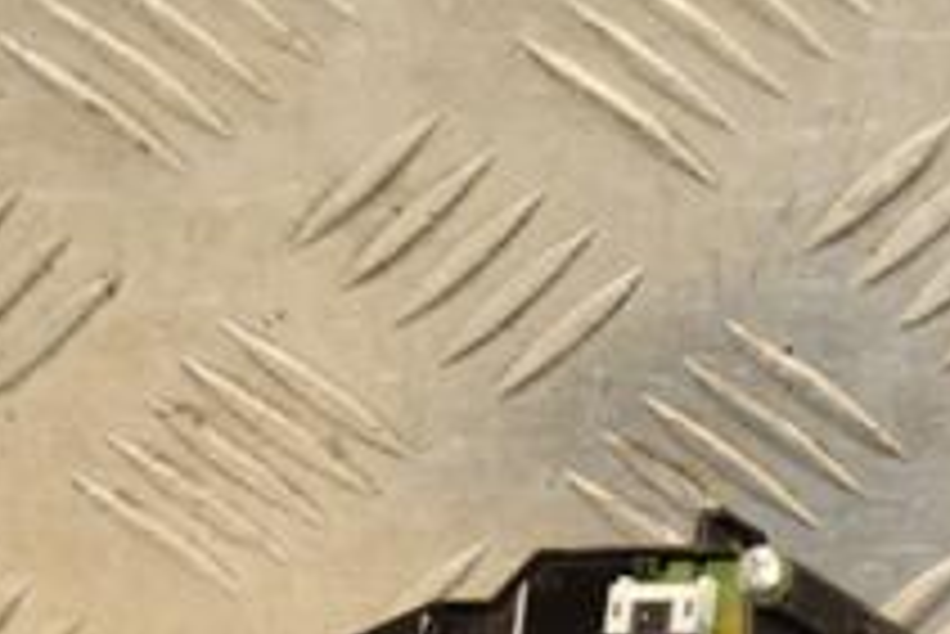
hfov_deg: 6.9
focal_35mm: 298
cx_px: 1099
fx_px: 7869
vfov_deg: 4.6
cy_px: 638
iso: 800
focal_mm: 70
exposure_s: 1/160
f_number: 5.3
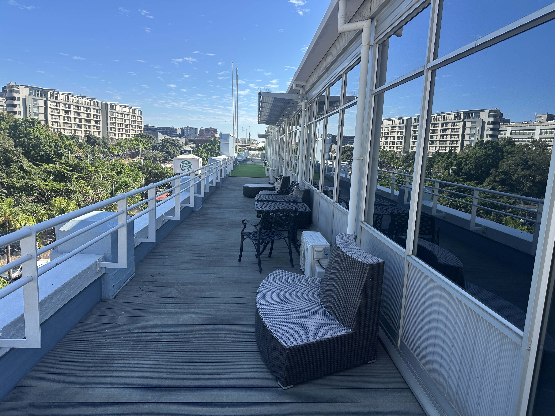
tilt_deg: -9.1
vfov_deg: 56.8
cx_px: 278
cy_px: 208
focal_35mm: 24
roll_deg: -2.3
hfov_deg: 71.6
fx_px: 385
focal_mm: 6.86
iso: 80
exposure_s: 1/1779
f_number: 1.78
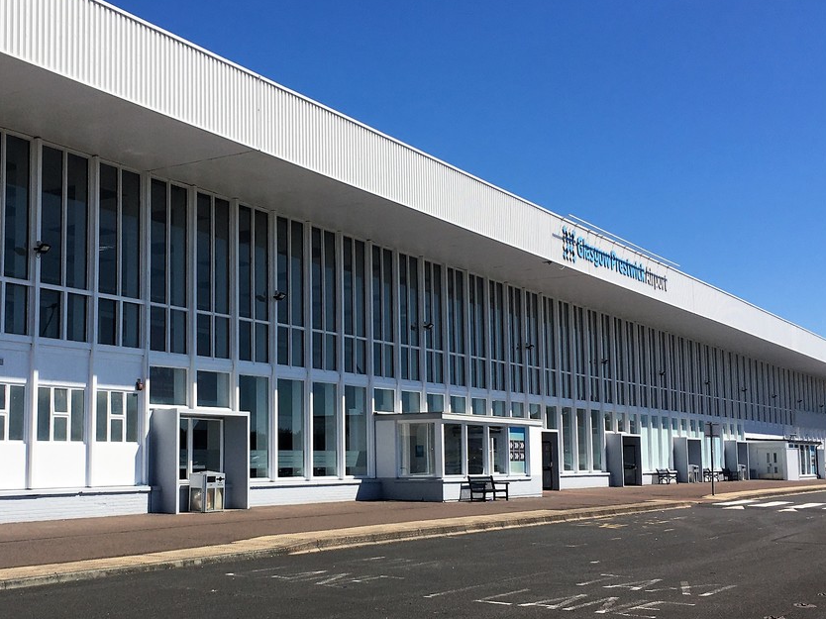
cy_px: 324
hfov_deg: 41.5
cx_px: 274
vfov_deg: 32.2
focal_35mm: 45
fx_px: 1073
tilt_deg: +6.6
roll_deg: +0.4
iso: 25
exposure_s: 1/2747
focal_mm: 4.15
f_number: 2.2
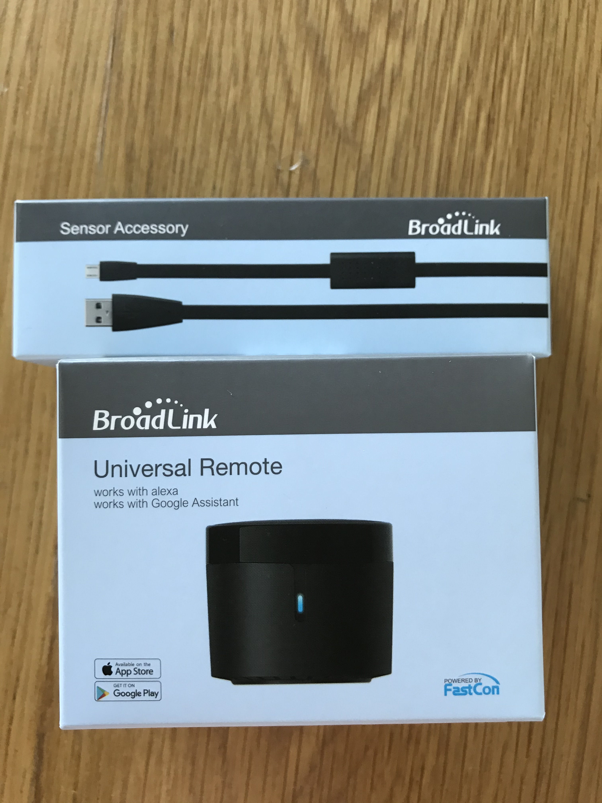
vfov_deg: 63.4
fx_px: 649
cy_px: 402
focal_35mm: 28
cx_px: 301
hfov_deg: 49.7
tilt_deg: -88.3
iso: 40
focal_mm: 3.99
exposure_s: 1/17
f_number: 1.8
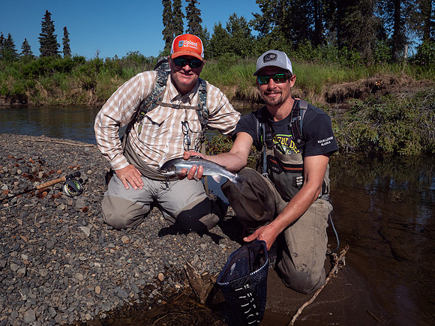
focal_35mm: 34
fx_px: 427
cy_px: 163
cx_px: 218
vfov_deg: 41.8
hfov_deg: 54.0
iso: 250
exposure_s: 1/1000
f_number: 5.6
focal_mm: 17
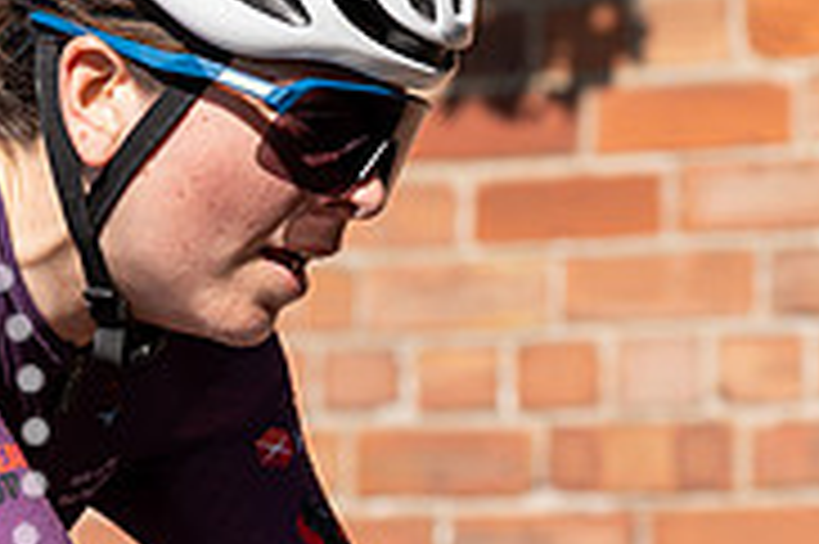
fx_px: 5069
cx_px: 324
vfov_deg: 6.1
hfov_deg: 9.2
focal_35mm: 223
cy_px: 209
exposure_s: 1/1000
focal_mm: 70
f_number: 3.5
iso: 100
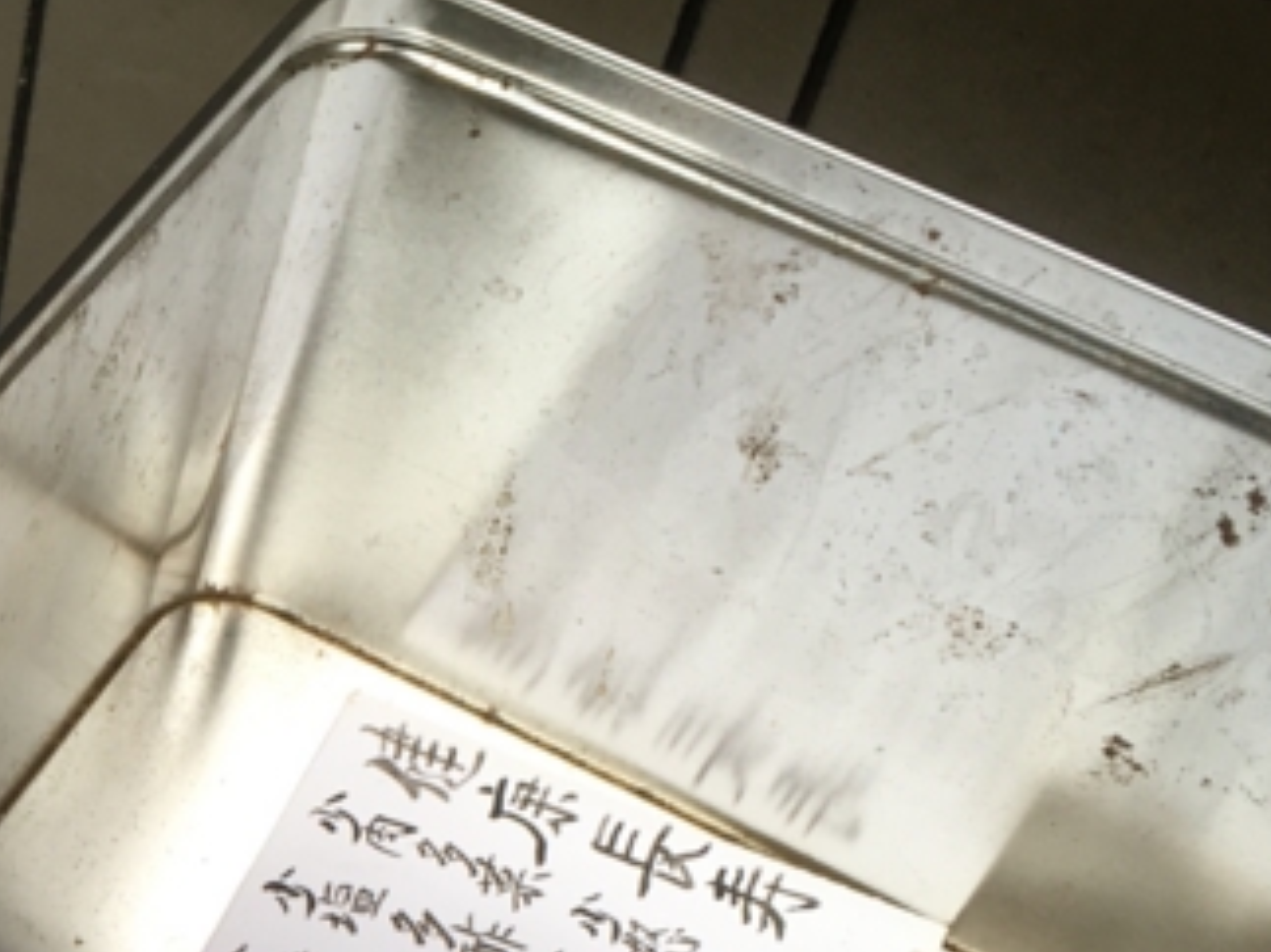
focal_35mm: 92
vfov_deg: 15.3
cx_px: -197
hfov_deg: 20.2
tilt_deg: -57.2
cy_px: 1239
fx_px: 3377
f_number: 2.2
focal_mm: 4.15
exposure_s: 1/60
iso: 25
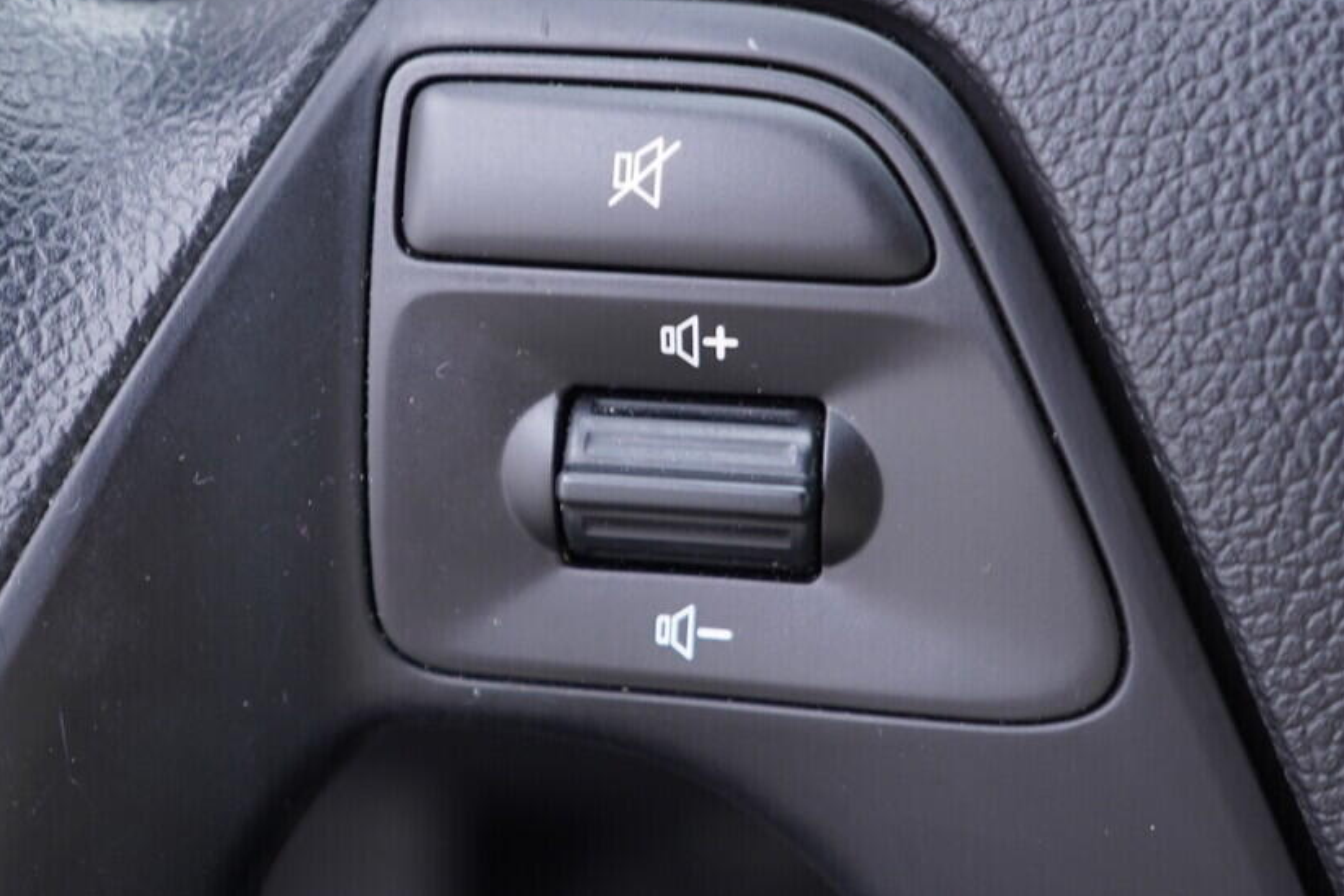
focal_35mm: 63
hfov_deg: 31.9
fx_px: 2352
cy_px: 354
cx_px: 647
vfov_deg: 21.5
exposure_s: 1/40
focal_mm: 24
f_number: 2.8
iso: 250
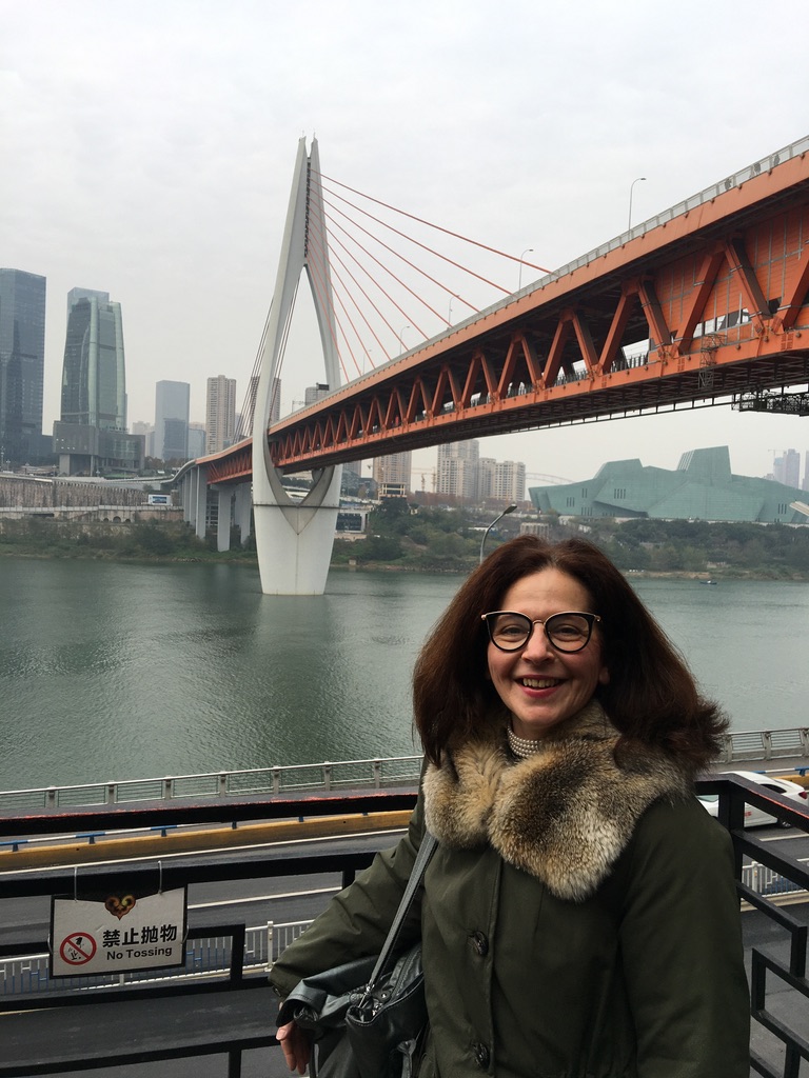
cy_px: 539
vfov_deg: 61.7
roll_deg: -2.6
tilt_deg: -1.0
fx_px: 904
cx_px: 404
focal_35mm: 29
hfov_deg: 48.2
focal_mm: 4.15
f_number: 2.2
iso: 25
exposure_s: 1/215
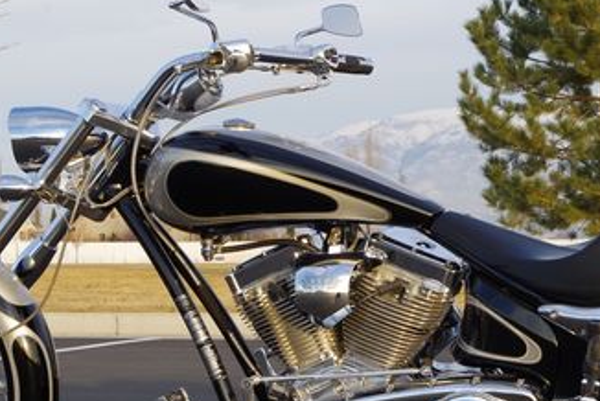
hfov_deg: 20.0
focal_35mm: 102
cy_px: 317
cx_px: 364
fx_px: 1701
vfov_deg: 13.4
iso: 200
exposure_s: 1/60
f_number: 11
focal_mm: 35
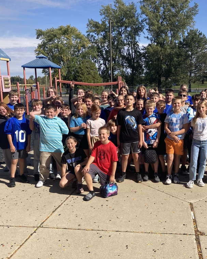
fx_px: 283
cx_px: 137
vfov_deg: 49.1
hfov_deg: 39.7
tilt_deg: -11.7
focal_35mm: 37
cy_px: 129
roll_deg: +0.6
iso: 20
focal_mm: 3.99
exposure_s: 1/1845
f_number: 1.8
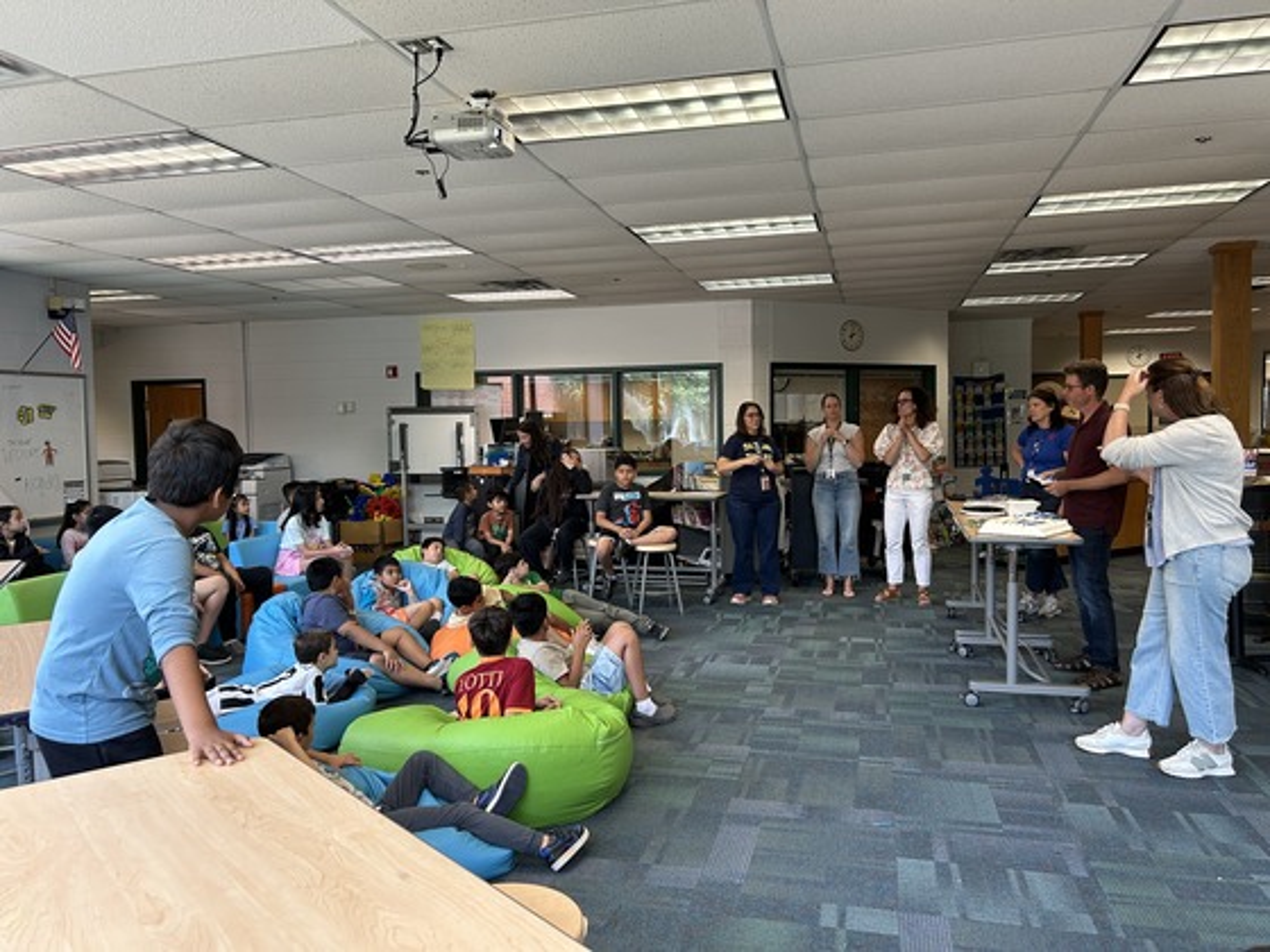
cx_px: 635
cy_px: 476
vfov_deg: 53.1
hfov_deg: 67.3
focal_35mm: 26
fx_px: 954
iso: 80
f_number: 1.5
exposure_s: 1/120
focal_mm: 5.7
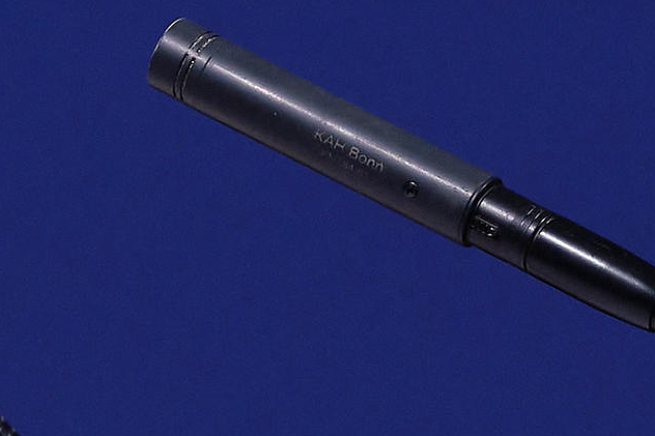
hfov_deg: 1.8
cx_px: -136
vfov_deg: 1.2
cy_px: 98
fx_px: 21426
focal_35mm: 1178
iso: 2000
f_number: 5.6
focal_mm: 124.3
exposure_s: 1/100
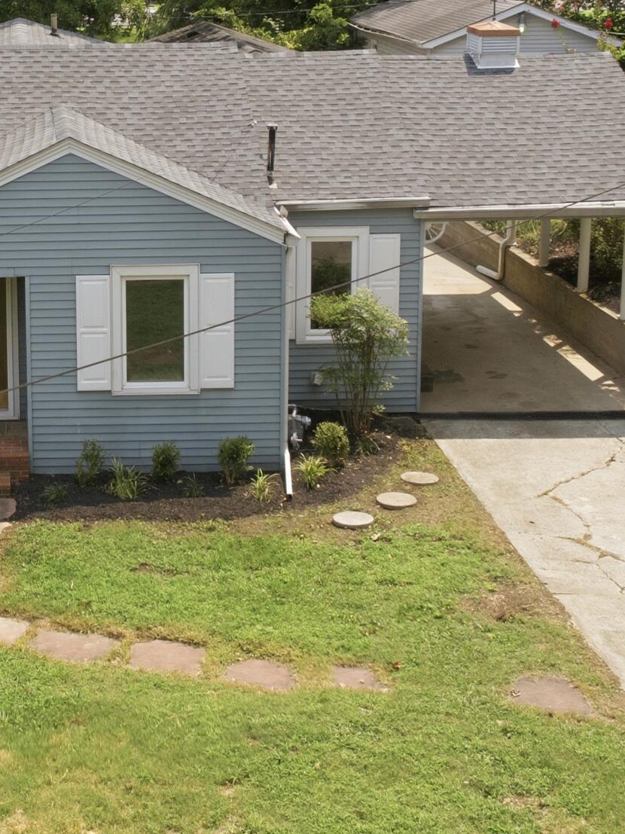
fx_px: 1565
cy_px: 200
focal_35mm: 65
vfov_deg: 29.3
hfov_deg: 21.8
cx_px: 15
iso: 200
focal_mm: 12.3
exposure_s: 1/320
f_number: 9
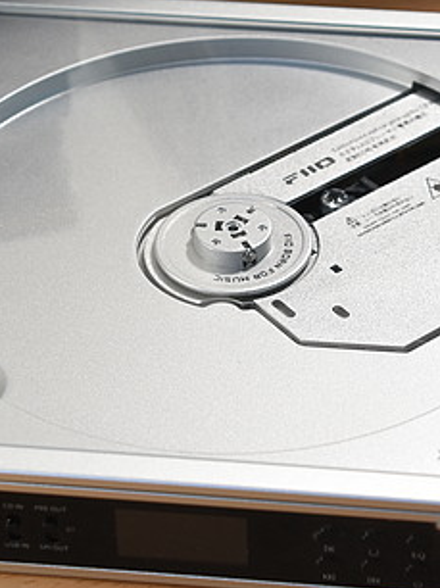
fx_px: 2749
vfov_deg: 12.2
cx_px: 300
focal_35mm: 162
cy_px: 234
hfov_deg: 9.1
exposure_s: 1/100
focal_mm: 44
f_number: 6.3
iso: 800
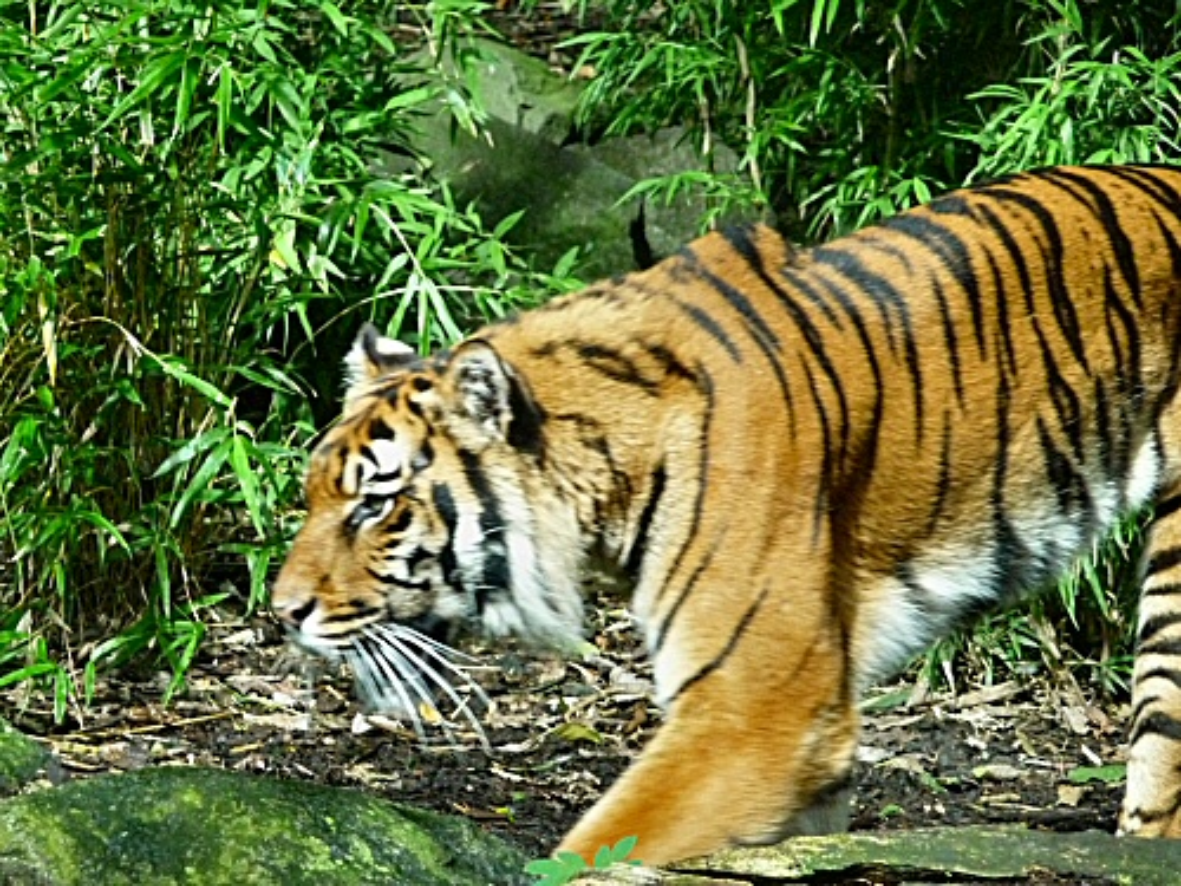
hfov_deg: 8.7
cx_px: 590
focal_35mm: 228
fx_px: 7779
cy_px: 443
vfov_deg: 6.5
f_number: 4.9
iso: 500
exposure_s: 1/200
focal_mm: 39.2
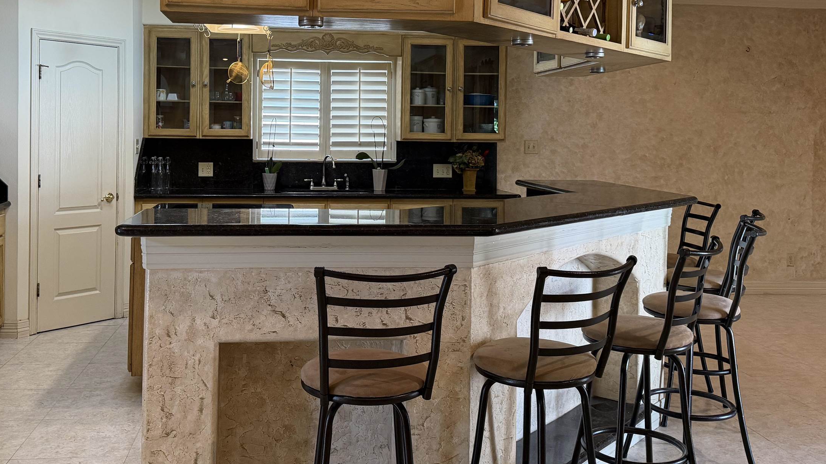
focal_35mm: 37
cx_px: 363
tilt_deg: -1.0
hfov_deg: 53.9
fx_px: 810
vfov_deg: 31.6
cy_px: 139
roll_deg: -0.4
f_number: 1.78
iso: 320
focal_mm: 6.76
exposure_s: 1/120
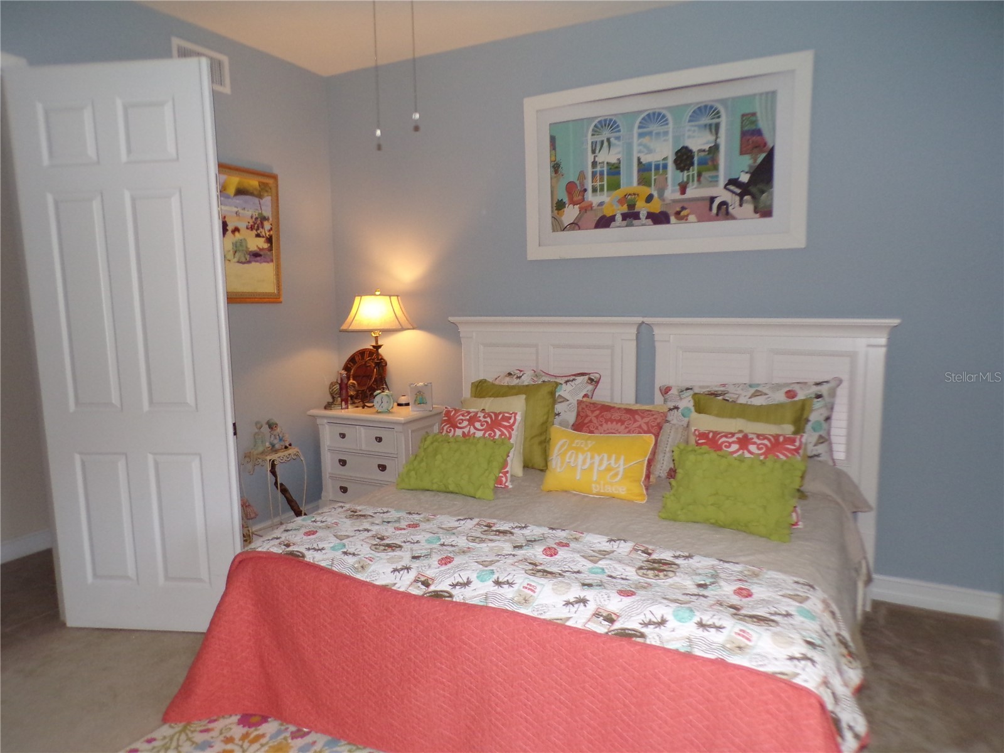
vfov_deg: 56.8
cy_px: 376
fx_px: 696
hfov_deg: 71.6
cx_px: 502
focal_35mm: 24
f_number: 3
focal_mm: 4.3
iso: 245
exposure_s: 1/34
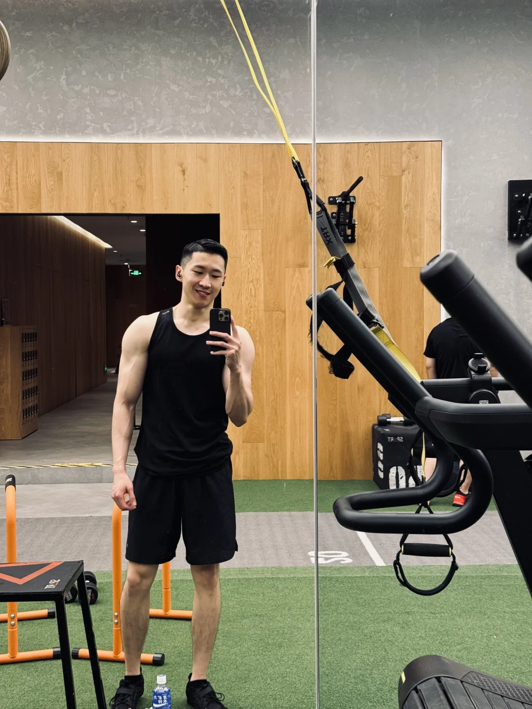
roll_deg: +0.1
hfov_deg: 30.3
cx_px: 266
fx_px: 984
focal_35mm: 48
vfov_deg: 39.7
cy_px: 354
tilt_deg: -3.1
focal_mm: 6.76
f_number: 1.78
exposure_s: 1/50
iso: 125
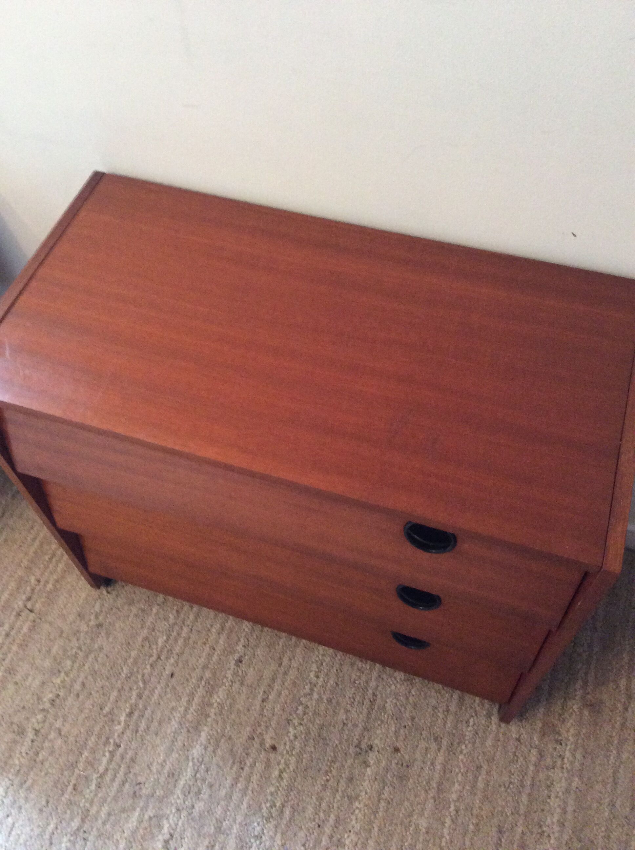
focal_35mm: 32
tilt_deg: -56.6
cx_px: 318
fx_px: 785
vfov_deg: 56.9
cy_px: 425
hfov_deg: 44.1
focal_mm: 3.3
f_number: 2.4
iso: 250
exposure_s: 1/17
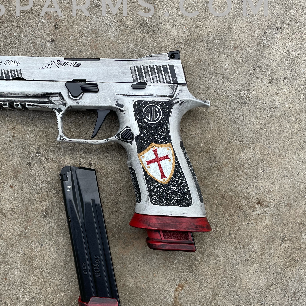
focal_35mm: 39
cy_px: 162
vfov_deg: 42.8
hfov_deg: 42.1
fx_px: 390
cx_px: 93
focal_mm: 4.2
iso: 32
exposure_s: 1/380
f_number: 1.6
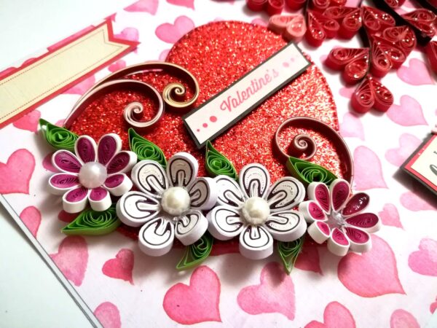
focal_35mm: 26
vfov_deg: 53.1
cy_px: 164
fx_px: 328
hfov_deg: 67.3
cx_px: 218
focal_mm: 3.83
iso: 500
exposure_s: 1/20
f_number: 2.2
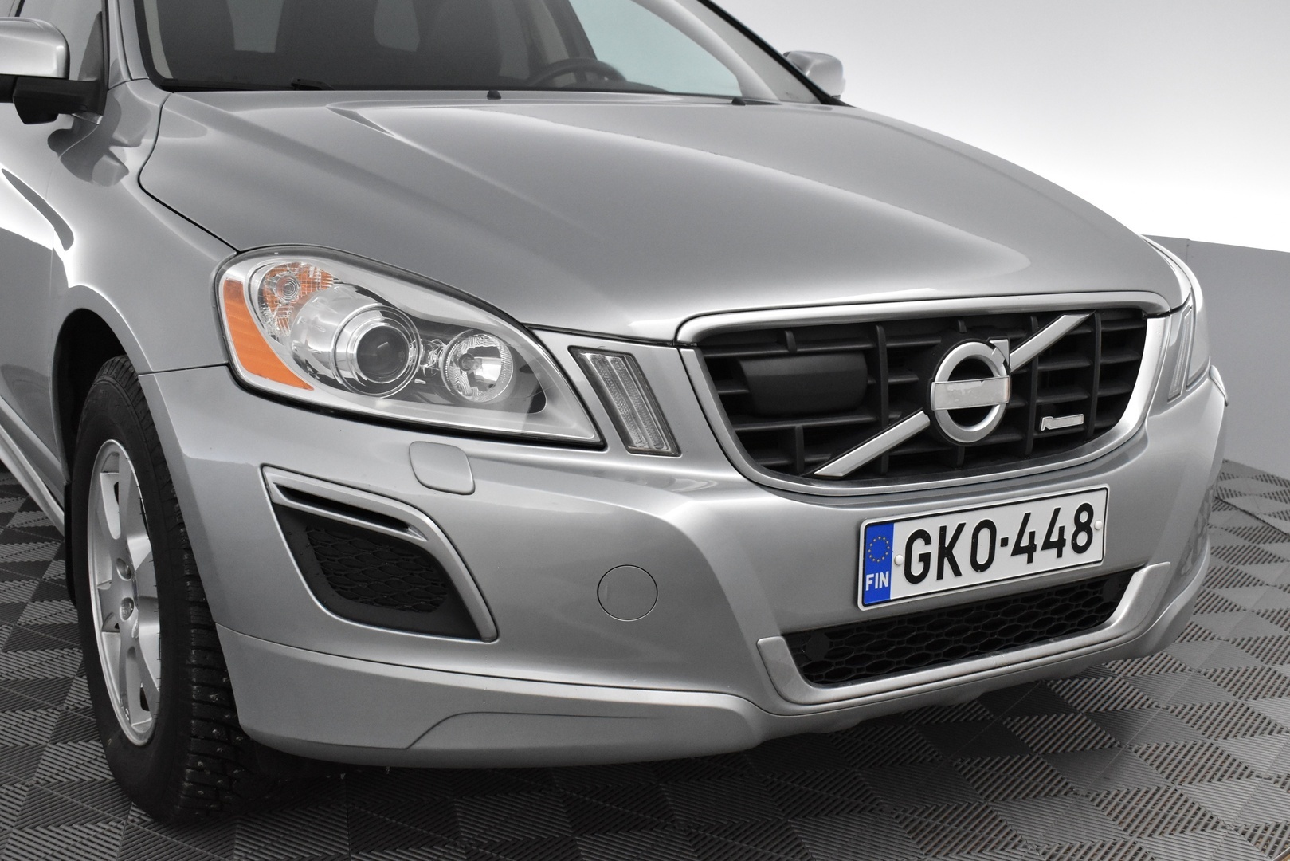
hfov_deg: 45.0
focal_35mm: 44
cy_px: 430
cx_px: 645
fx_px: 1559
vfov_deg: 30.9
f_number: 6.3
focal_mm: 29
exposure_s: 1/160
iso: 3200
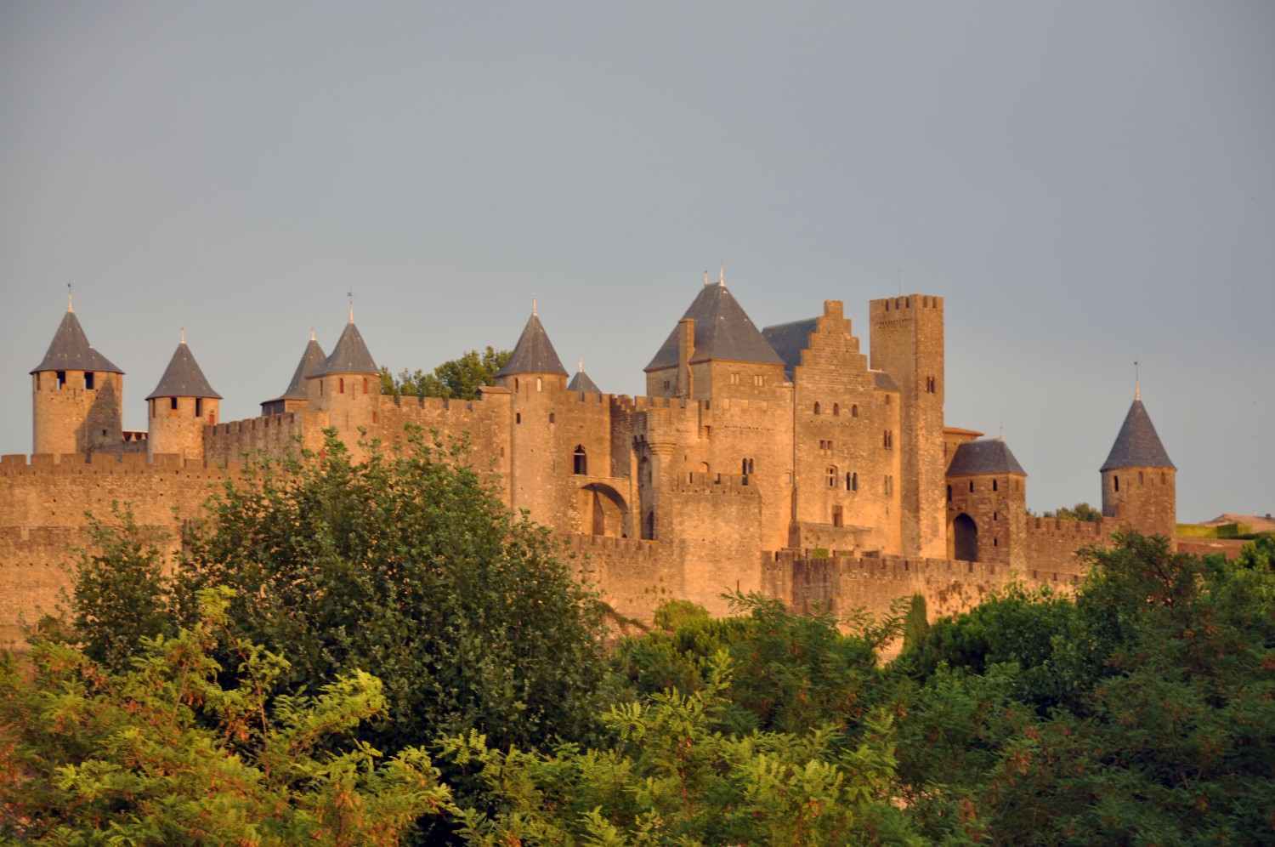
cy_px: 424
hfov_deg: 16.1
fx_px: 4510
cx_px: 638
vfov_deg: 10.7
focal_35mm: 128
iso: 100
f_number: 5.6
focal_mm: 85
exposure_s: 1/30
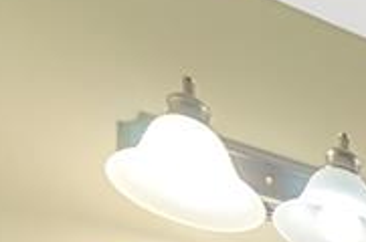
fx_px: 690
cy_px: 657
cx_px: 762
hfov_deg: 18.0
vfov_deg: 12.6
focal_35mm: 68
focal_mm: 12
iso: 250
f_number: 8
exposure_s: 1/1.25
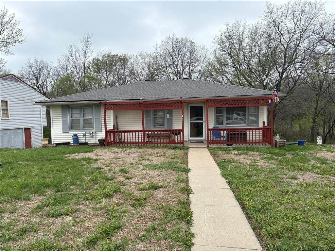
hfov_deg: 67.3
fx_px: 252
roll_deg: +2.0
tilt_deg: -1.5
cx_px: 168
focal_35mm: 26
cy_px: 126
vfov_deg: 53.1
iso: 50
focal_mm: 5.96
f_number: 1.6
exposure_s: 1/1217
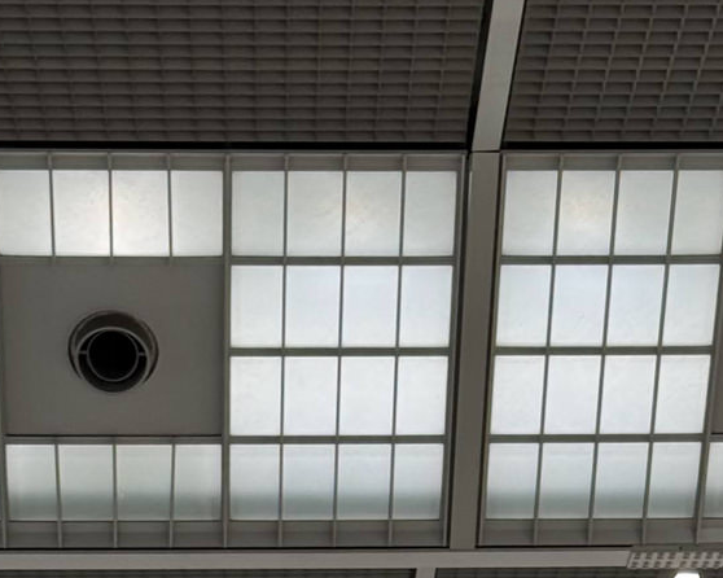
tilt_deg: +9.6
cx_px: 481
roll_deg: +1.5
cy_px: 1086
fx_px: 3679
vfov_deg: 8.6
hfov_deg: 11.2
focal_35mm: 172
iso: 50
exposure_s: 1/121
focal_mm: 6.76
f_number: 1.78
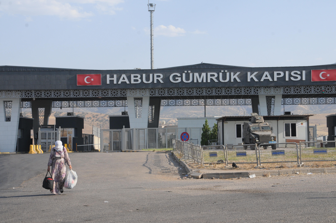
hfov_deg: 22.6
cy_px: 112
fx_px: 839
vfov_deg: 15.2
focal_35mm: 90
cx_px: 168
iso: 500
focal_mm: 60
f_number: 11
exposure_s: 1/500
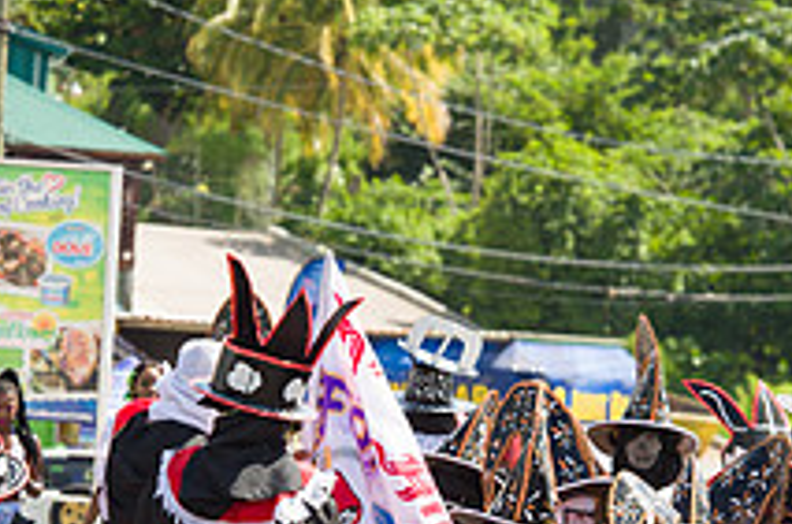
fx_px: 8385
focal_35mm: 382
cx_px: 457
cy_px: 531
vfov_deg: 3.6
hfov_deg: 5.4
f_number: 8
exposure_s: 1/160
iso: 100
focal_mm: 140
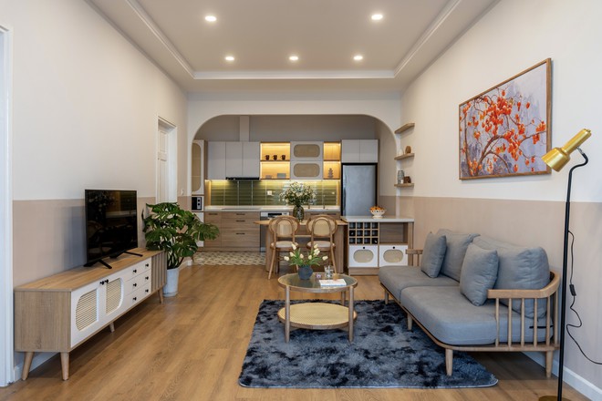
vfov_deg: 50.6
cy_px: 200
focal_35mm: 25
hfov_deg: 70.7
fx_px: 425
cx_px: 301
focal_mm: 25.4
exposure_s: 1/80
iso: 100
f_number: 3.5
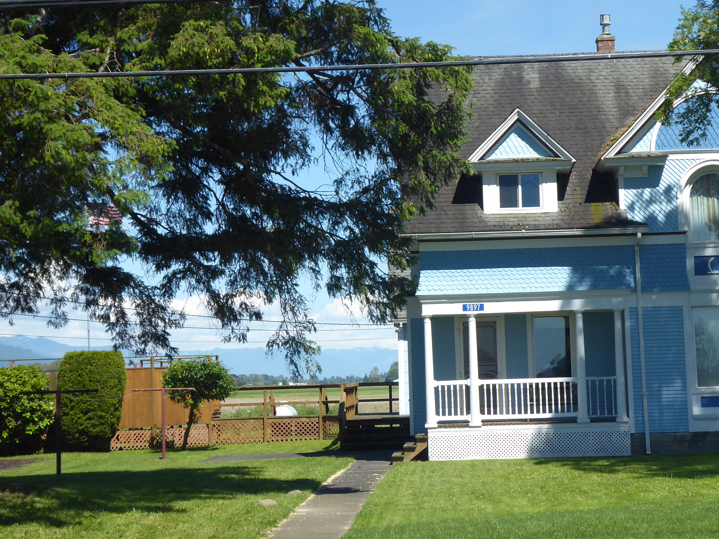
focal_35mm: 79
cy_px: 262
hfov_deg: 24.7
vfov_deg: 18.7
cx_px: 434
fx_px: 1641
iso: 100
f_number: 4.3
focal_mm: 10.9
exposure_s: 1/500
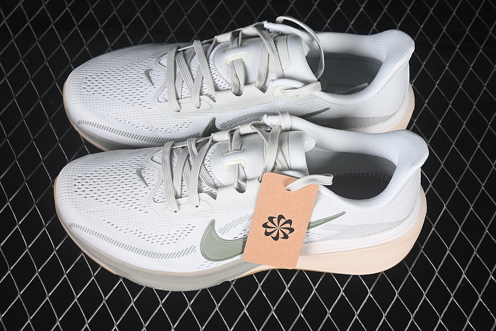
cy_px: 166
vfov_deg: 18.2
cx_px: 248
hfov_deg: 27.0
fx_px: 1033
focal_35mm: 75
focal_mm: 50
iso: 160
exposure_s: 1/80
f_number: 7.1
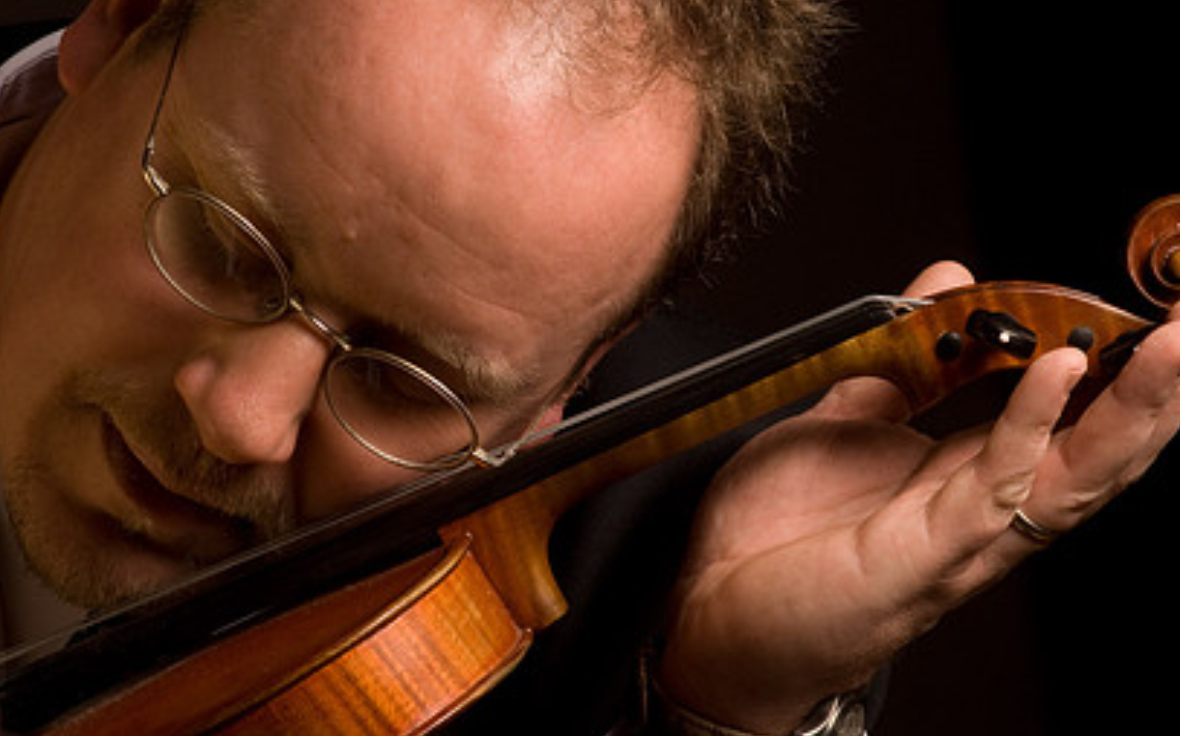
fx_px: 11219
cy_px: 264
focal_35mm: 349
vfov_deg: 3.8
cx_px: 618
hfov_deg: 6.0
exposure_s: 1/60
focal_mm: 160
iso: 100
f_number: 16
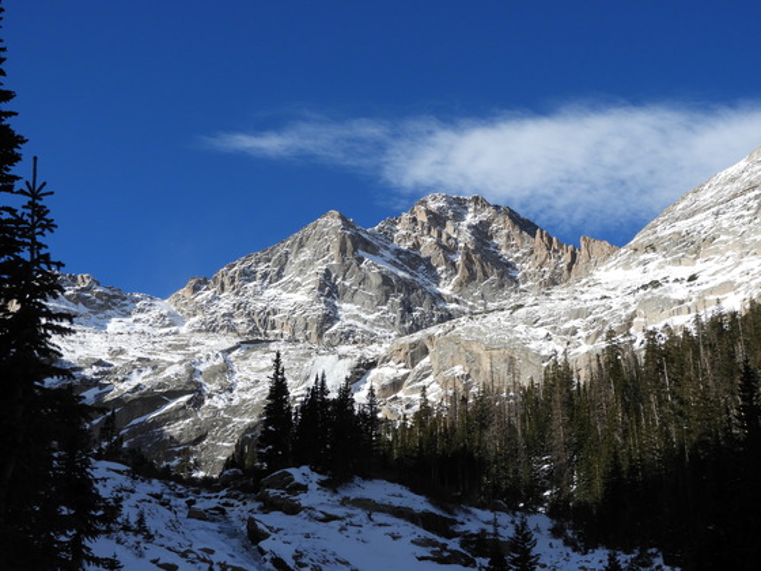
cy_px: 286
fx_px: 1099
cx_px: 380
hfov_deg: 38.2
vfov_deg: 29.1
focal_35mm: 50
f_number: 4
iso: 100
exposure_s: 1/1000
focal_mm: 9
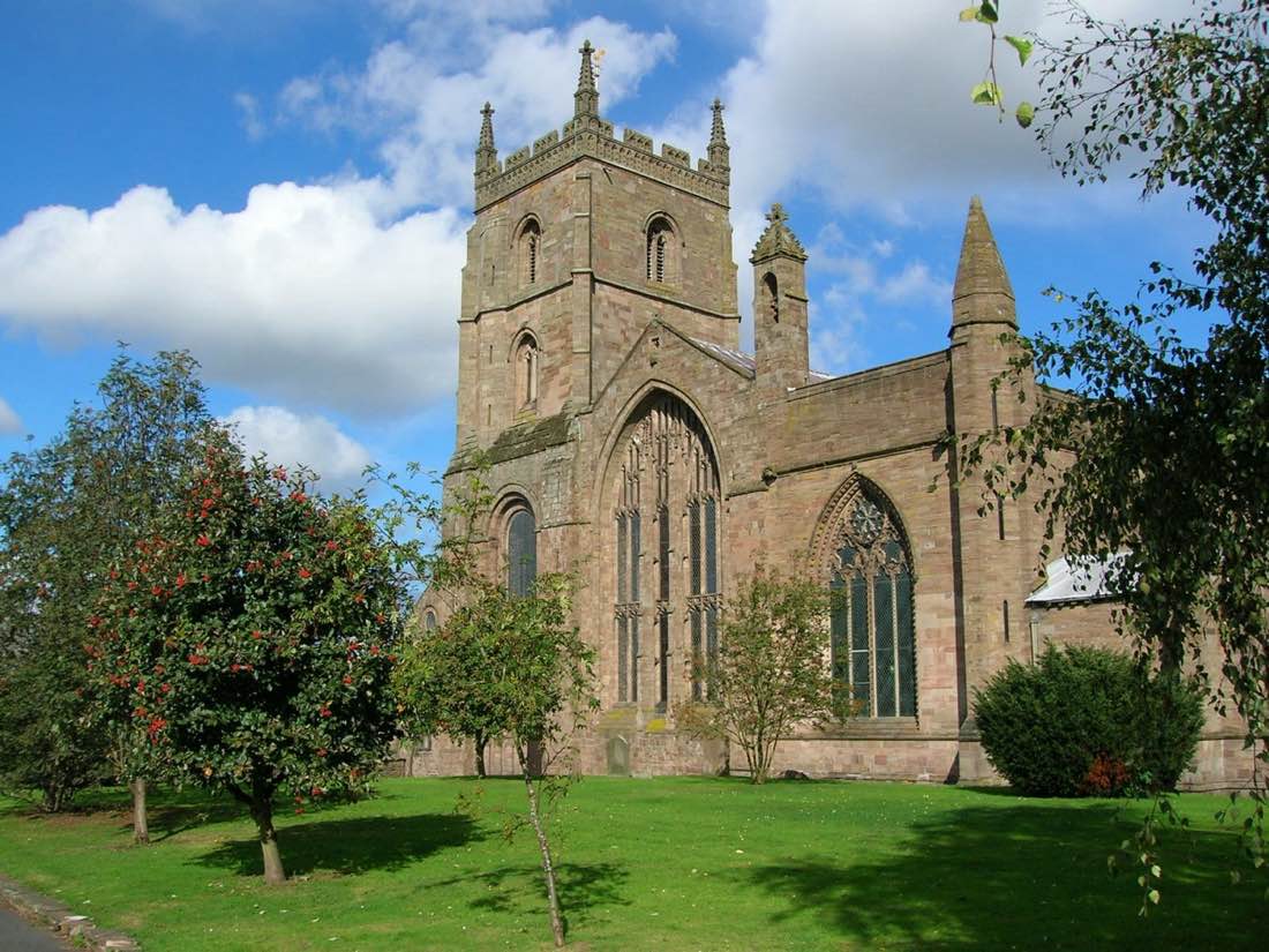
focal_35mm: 34
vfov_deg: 41.8
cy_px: 476
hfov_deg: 54.0
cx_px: 634
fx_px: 1246
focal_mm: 5.7
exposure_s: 1/458
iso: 50
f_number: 4.9
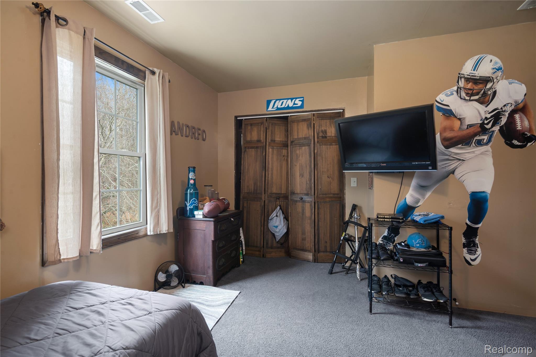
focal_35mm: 30
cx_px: 268
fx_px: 447
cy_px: 178
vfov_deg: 43.6
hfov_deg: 61.9
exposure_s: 1/5
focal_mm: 30
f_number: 9
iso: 320
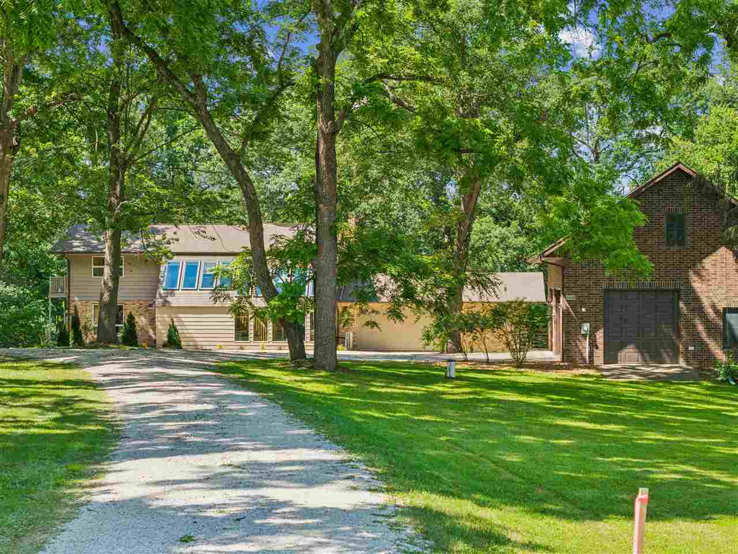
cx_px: 369
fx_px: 1492
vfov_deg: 21.0
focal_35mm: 70
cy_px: 277
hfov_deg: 27.8
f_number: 2.8
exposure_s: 1/500
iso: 200
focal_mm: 19.4
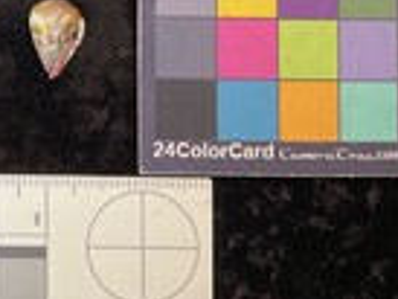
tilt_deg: -86.4
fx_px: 852
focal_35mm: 74
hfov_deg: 24.6
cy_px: 4
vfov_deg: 19.4
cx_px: -38
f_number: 1.8
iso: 40
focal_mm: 3
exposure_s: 1/50
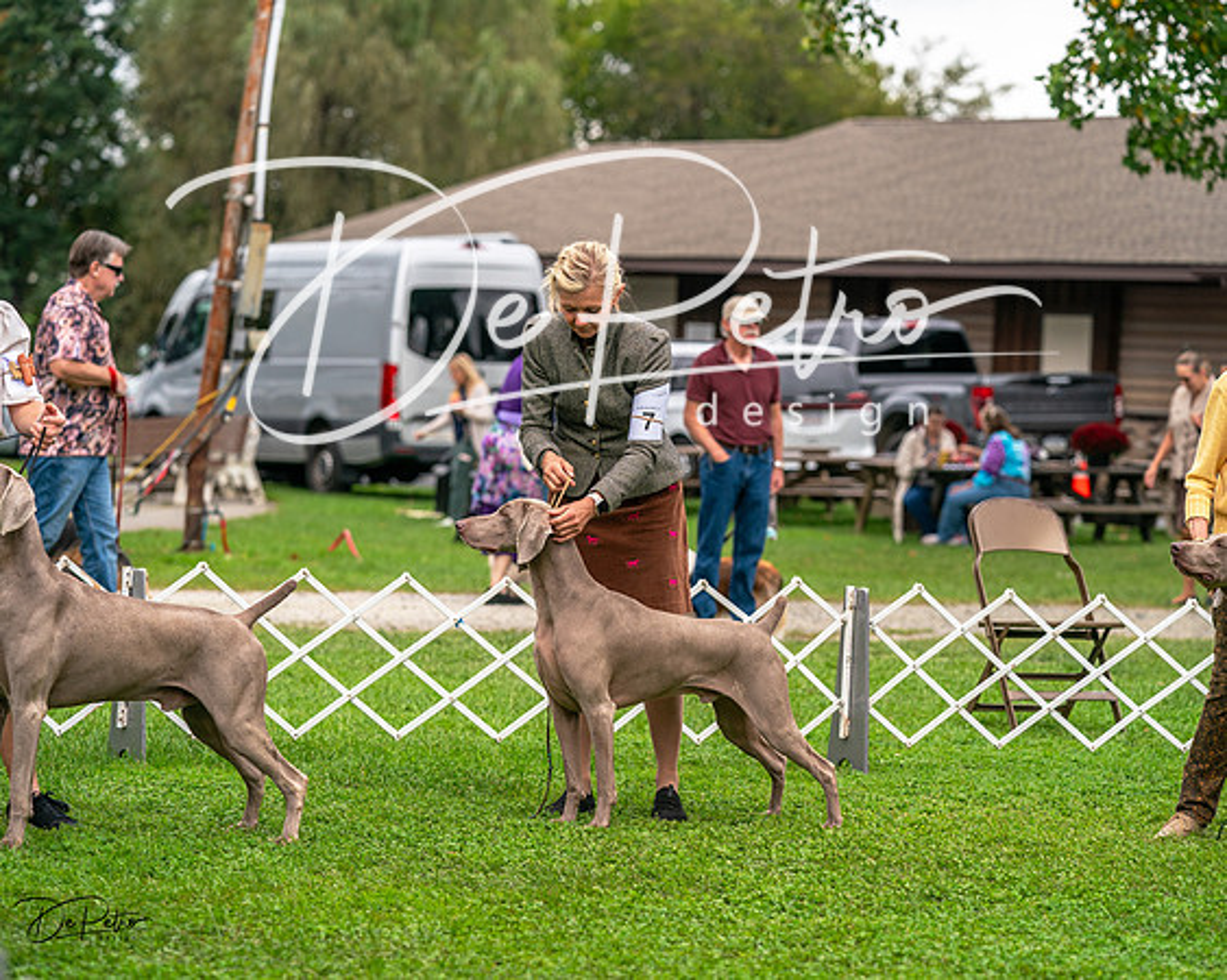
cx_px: 614
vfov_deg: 12.3
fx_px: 4538
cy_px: 490
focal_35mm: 125
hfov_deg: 15.4
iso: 400
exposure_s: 1/1250
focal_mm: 111
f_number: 3.5
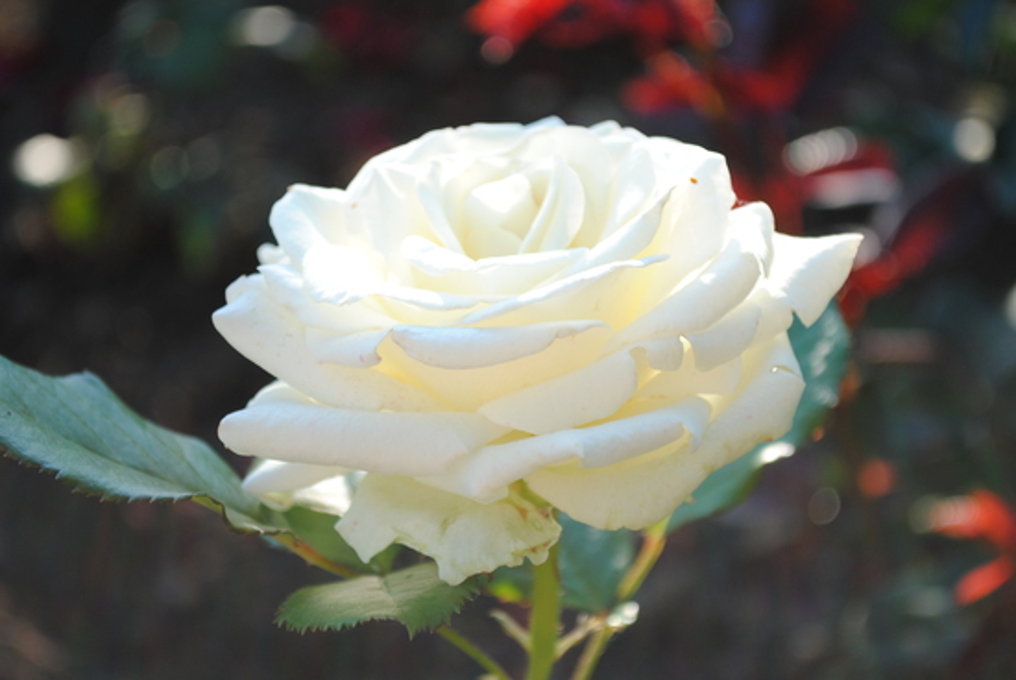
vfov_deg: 16.6
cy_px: 340
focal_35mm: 82
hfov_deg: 24.6
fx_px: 2331
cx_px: 508
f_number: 5.6
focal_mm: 55
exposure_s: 1/160
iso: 200
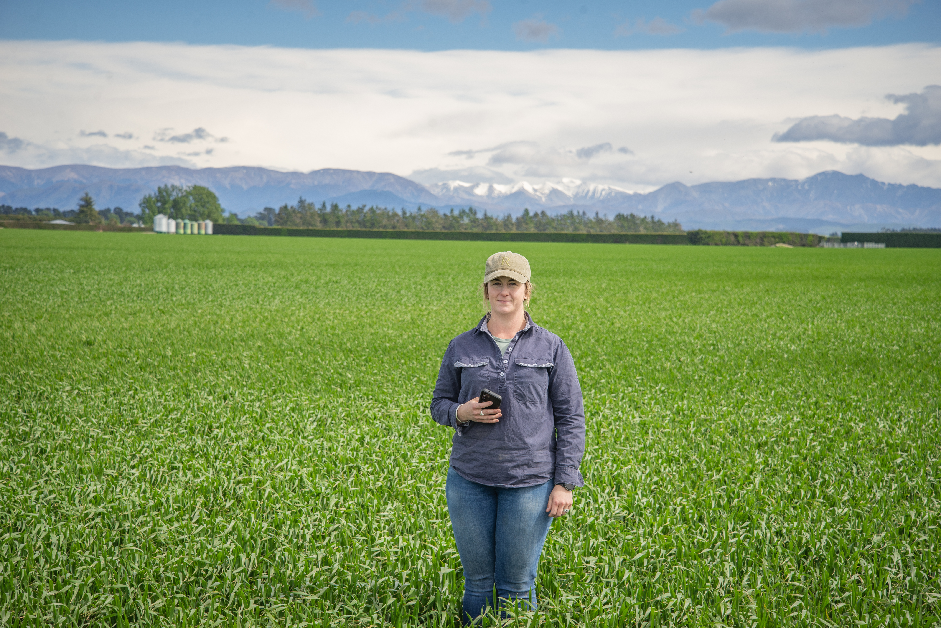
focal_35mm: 80
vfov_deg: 17.1
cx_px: 470
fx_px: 2092
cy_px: 314
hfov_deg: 25.4
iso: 100
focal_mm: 80
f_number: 8
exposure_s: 1/250
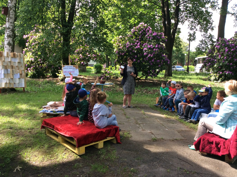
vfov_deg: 44.1
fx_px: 219
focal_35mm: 32
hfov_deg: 56.9
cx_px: 118
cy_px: 88
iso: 32
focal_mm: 3.3
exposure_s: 1/186
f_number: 2.4
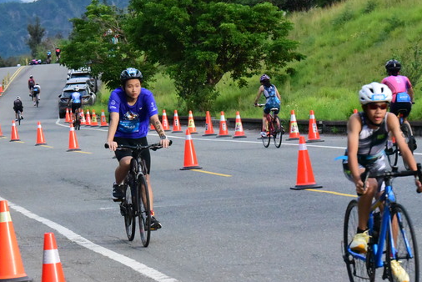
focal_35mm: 208
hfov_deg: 9.9
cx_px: 139
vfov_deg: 6.6
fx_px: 2440
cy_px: 115
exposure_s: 1/2500
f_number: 13
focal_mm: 135
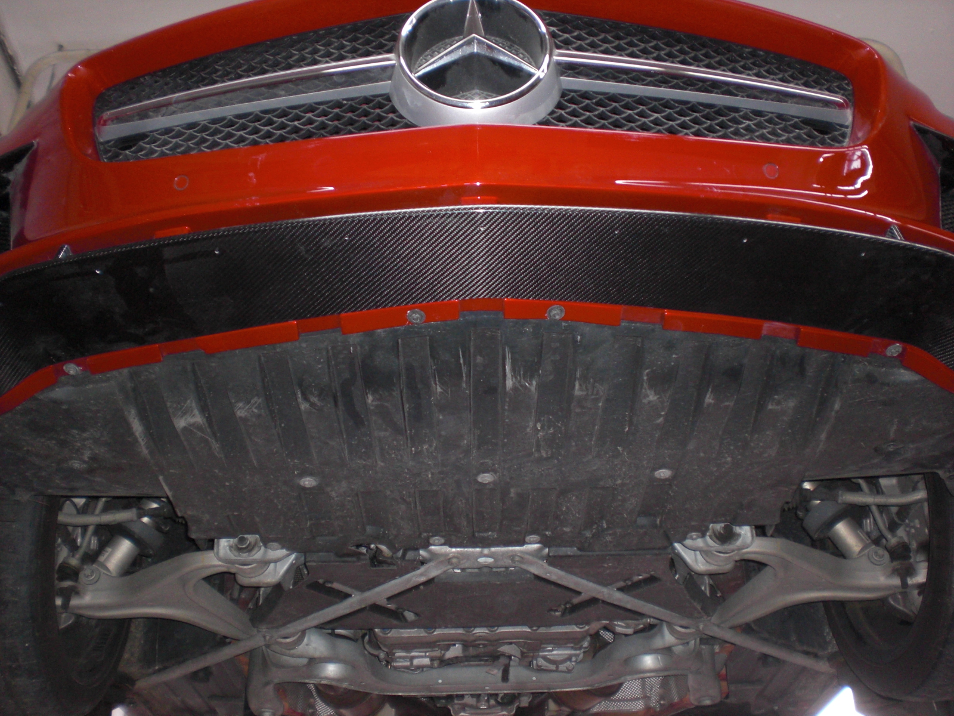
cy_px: 358
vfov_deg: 37.7
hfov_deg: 49.0
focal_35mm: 38
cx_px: 477
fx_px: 1047
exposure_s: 1/30
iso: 200
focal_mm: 6.3
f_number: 3.1
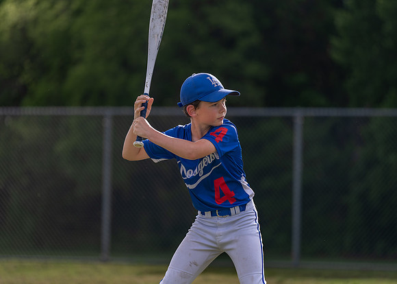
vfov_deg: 8.2
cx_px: 190
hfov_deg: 11.5
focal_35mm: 175
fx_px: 1978
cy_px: 142
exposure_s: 1/1600
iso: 100
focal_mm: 163
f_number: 2.8
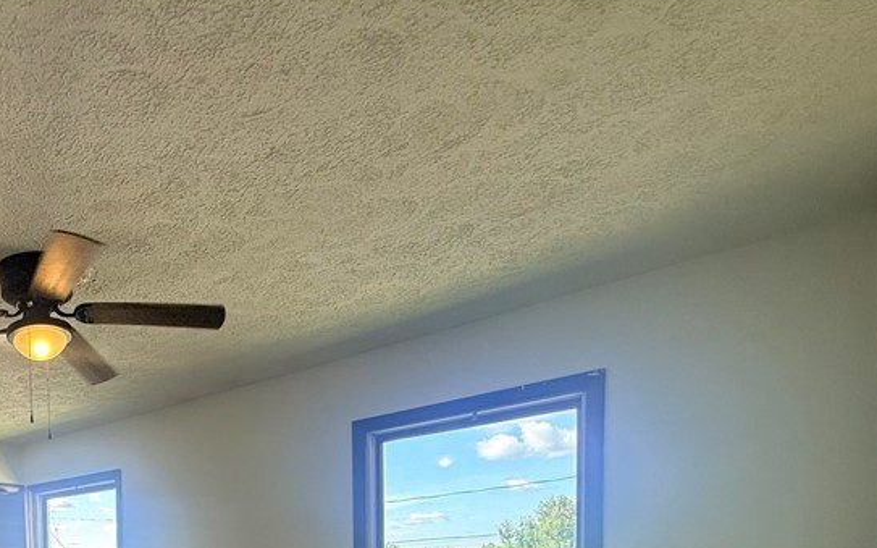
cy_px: 611
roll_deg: +1.5
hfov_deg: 57.8
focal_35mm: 28
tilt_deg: -2.7
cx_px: 100
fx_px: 669
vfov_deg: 37.0
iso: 80
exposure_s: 1/120
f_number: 2.2
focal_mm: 2.22
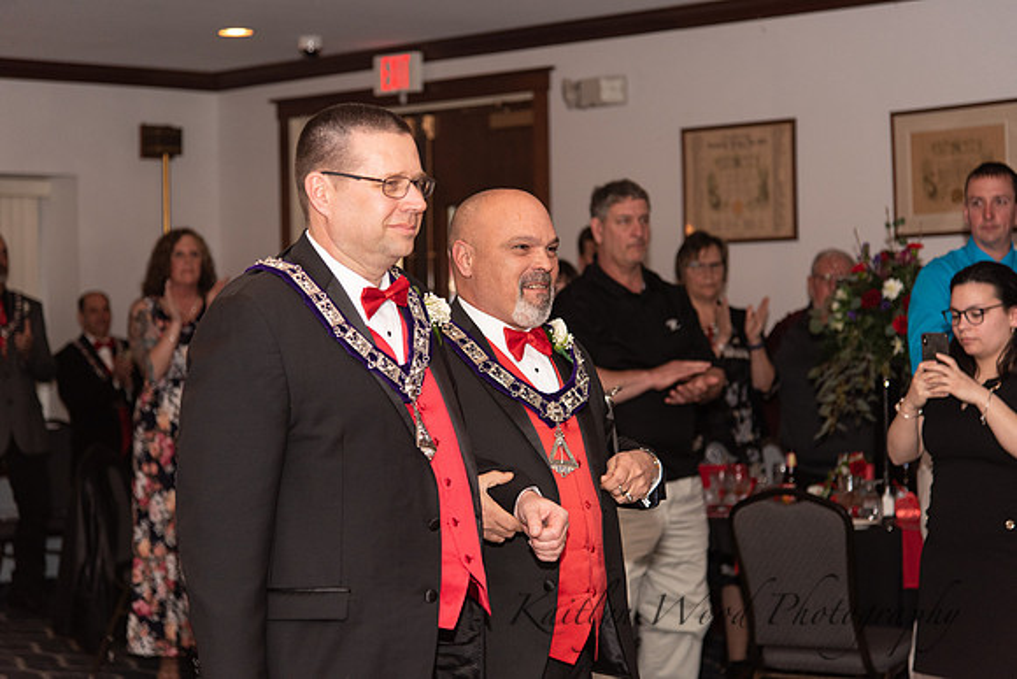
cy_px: 340
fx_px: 2317
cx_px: 508
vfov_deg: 16.7
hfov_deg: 24.8
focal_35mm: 82
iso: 800
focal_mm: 82
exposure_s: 1/200
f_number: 4
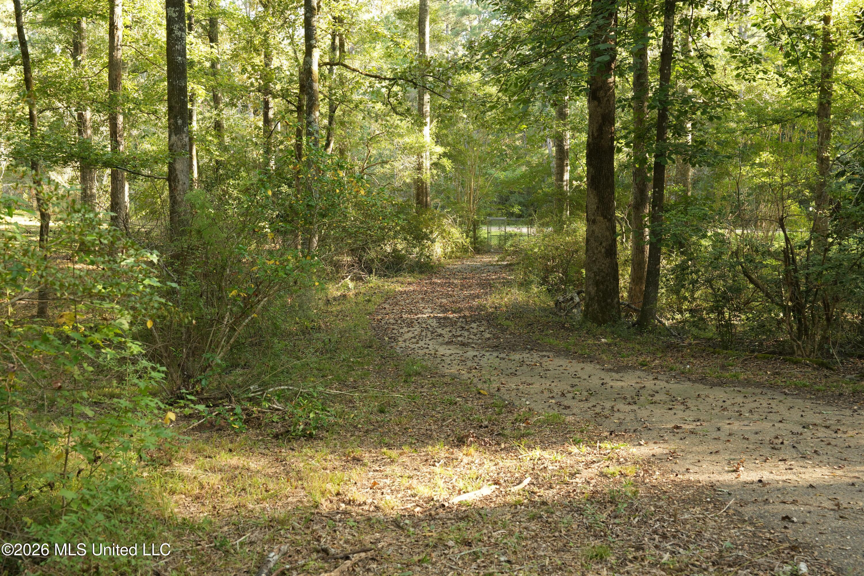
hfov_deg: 43.6
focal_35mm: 45
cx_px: 432
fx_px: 1080
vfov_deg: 29.9
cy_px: 288
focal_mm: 45
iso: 640
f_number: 6.3
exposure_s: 1/40
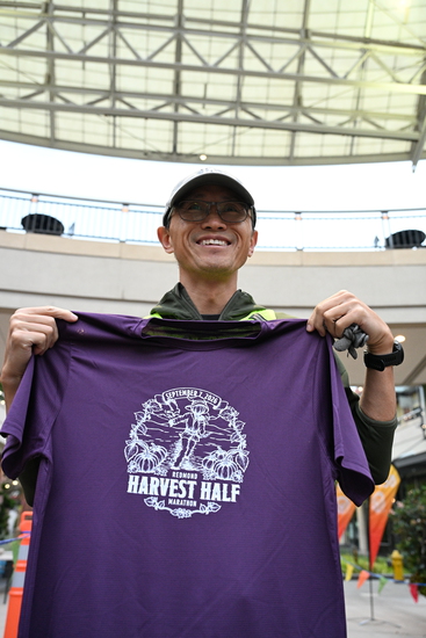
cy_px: 319
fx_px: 541
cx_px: 213
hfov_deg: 43.0
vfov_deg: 61.1
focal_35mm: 30
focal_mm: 30.5
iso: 3200
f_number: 4
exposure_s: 1/200
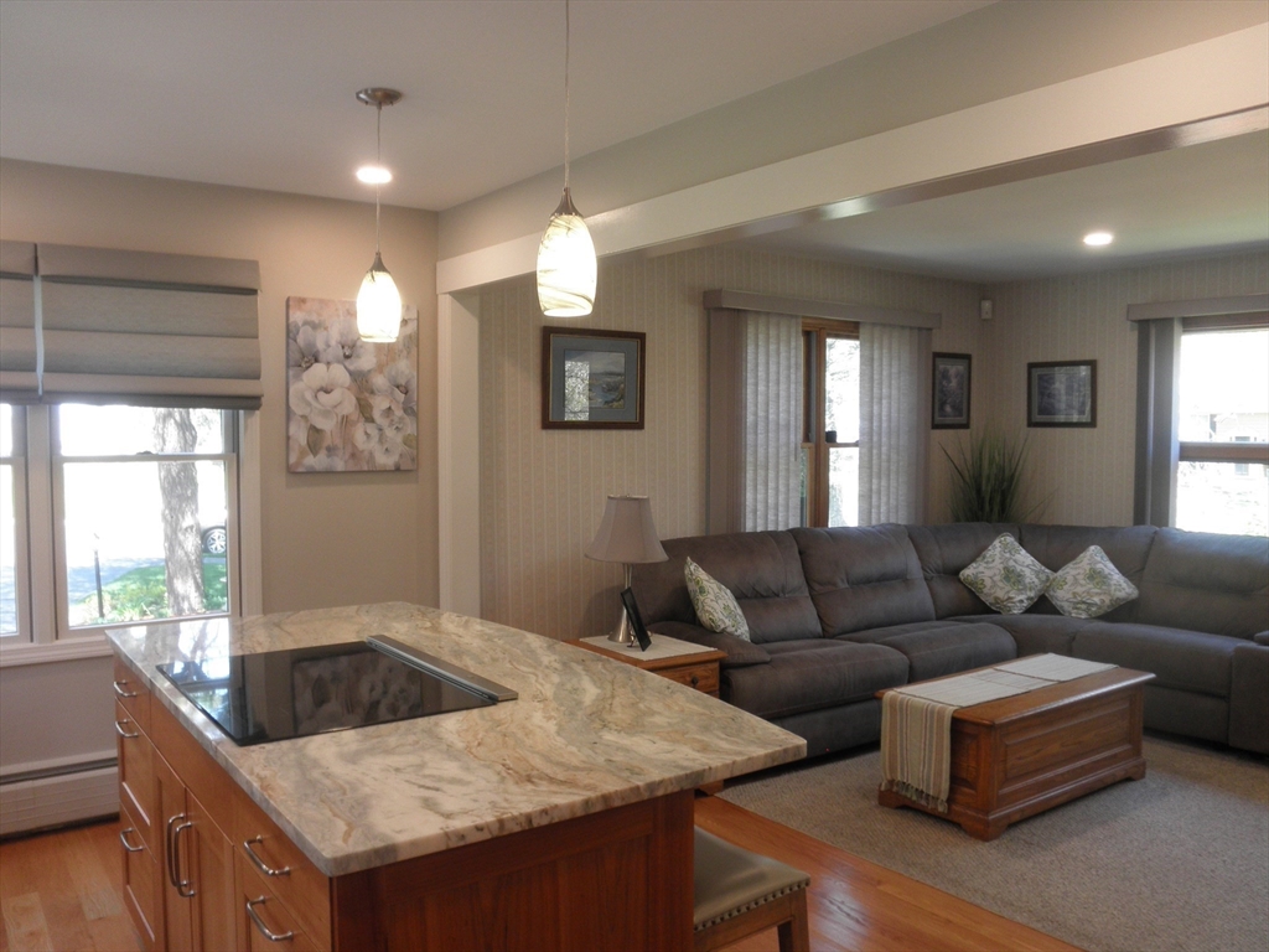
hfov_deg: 63.4
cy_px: 476
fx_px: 1026
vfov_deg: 49.7
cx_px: 634
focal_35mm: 28
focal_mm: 5
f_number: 3
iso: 80
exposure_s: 1/30
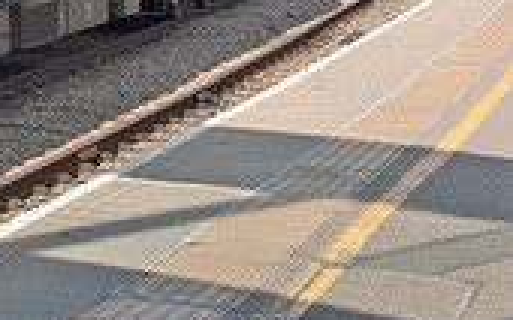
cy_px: -219
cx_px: -359
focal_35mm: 141
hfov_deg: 13.6
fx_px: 1966
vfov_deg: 9.0
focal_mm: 27
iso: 200
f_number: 8
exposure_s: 1/250
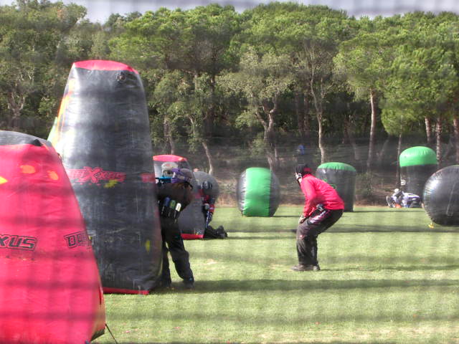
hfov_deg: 17.1
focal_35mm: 115
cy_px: 172
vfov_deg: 12.9
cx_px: 230
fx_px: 1525
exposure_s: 1/232
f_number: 4.9
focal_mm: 17.4
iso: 200
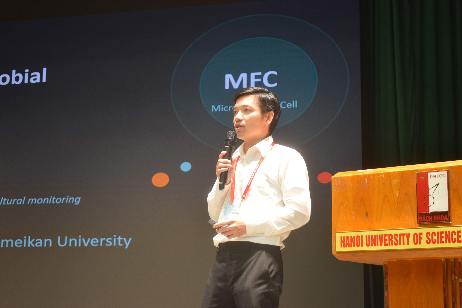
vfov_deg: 20.2
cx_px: 231
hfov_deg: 29.9
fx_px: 866
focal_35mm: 68
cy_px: 154
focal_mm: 45
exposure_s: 1/60
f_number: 5
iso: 900
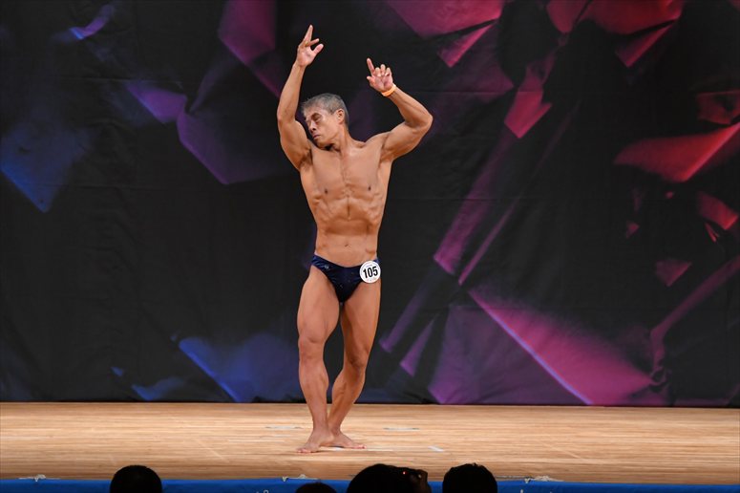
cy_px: 246
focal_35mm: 225
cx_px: 370
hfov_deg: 9.2
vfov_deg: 6.1
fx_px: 4623
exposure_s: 1/400
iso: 3200
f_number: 5.6
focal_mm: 150
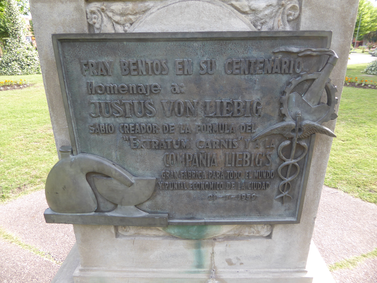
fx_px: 272
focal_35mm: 25
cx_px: 188
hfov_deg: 69.4
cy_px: 142
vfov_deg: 54.9
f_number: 3.3
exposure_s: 1/100
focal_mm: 4.3
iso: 80
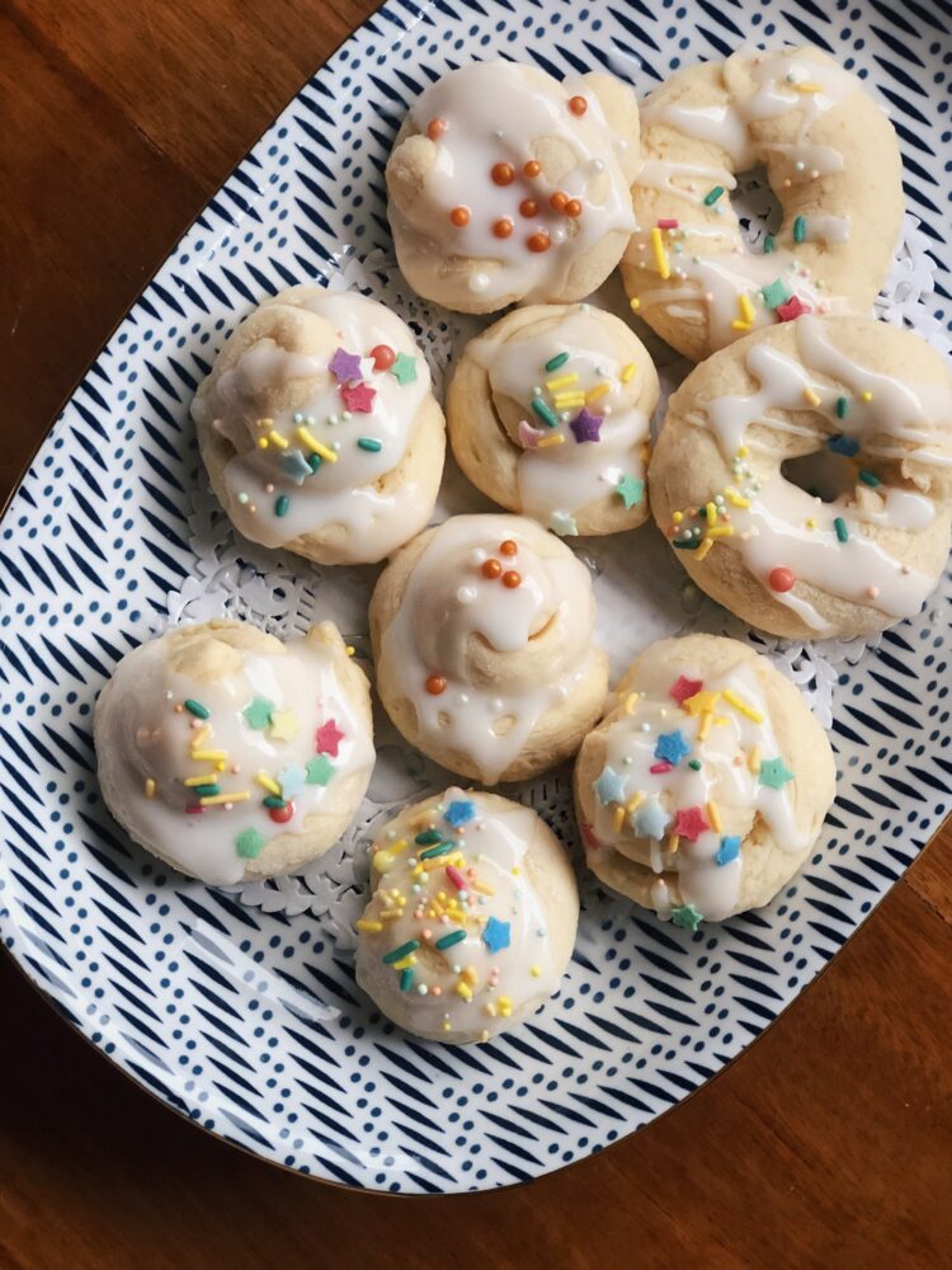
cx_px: 476
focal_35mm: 57
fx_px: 2090
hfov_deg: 25.7
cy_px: 635
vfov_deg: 33.8
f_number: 2.8
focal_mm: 6.6
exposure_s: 1/33
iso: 160
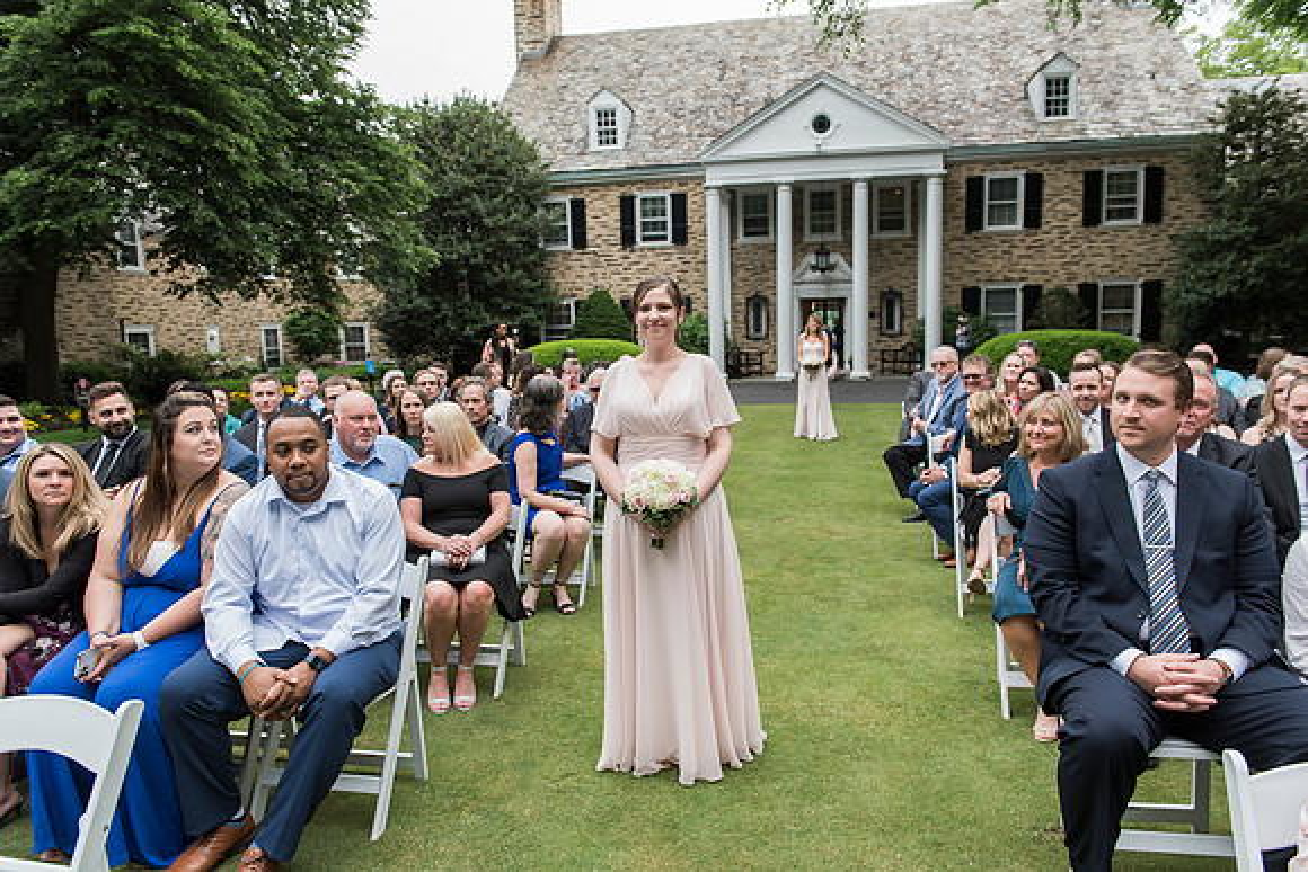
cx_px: 654
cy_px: 436
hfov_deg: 69.4
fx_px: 945
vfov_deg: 49.6
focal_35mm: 26
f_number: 4
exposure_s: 1/640
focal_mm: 26
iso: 800
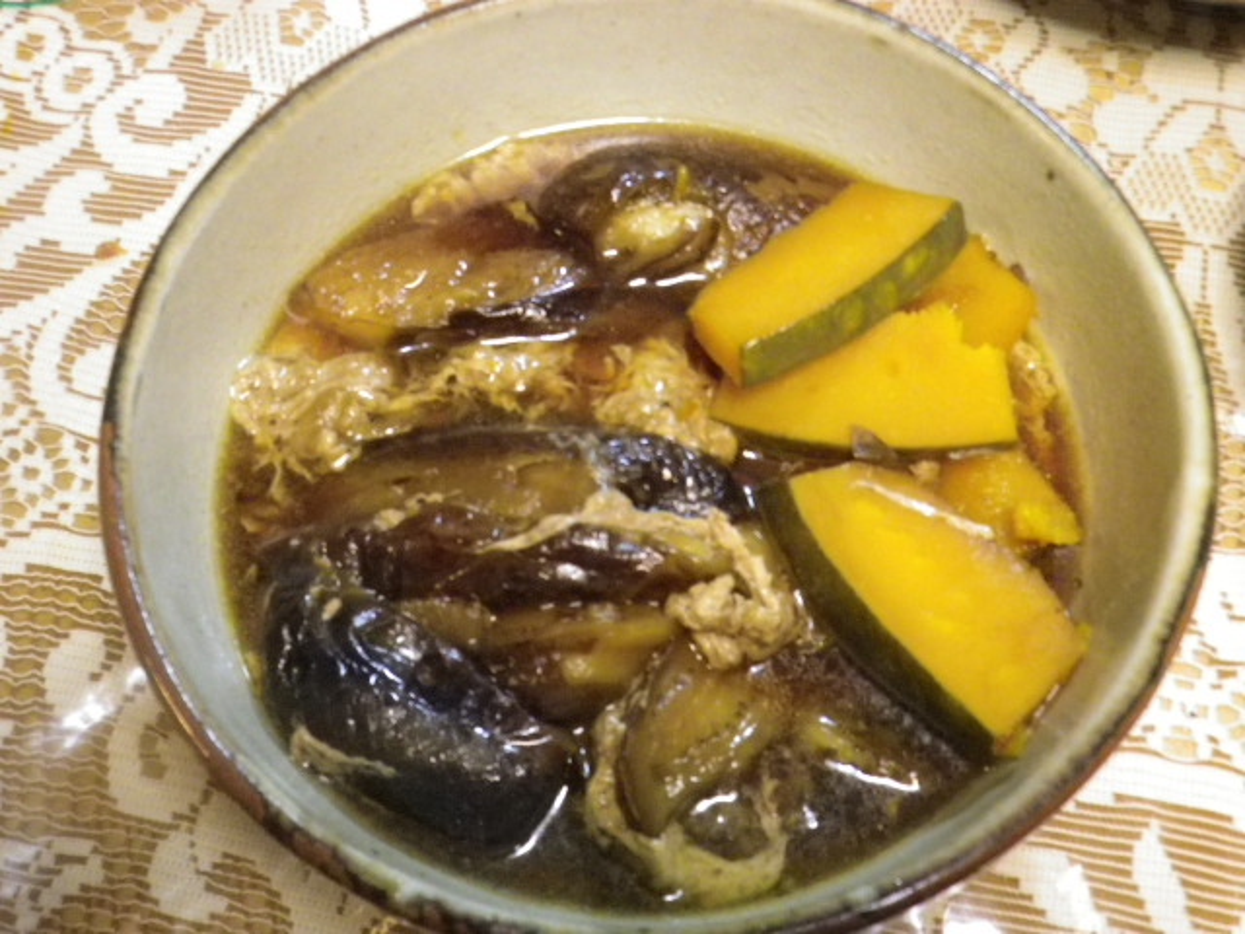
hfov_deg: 45.8
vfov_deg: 35.1
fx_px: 1475
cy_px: 467
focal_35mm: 41
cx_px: 622
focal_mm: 7.3
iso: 800
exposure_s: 1/30
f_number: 3.9
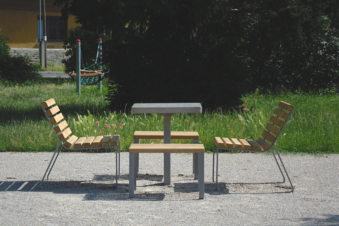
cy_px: 113
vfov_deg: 15.7
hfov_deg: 23.4
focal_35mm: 87
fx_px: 819
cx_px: 170
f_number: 5
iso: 100
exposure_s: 1/800
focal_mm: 58
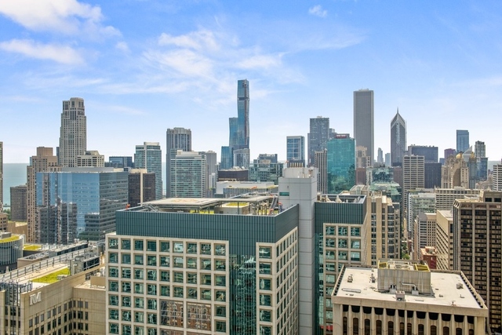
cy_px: 168
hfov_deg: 58.7
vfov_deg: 41.1
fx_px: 446
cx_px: 251
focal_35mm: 32
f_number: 7.1
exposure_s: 1/400
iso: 100
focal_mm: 32
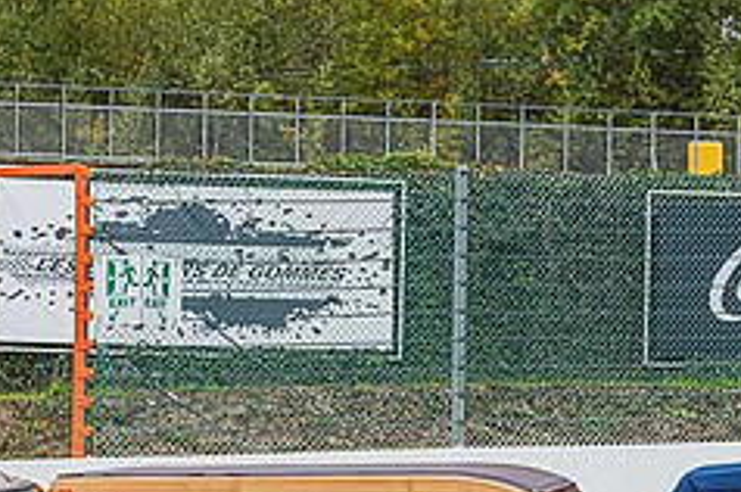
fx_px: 2508
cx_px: 439
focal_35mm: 122
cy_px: 545
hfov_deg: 16.8
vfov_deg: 11.0
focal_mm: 50
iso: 500
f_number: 5
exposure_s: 1/250
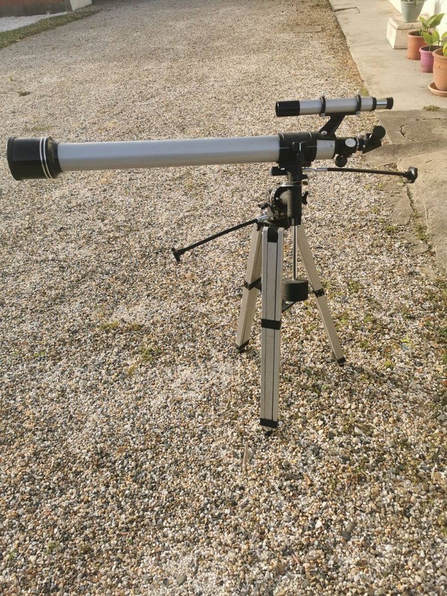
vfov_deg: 65.3
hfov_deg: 51.4
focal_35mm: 27
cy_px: 298
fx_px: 465
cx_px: 224
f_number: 1.6
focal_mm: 5.56
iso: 50
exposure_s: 1/1143
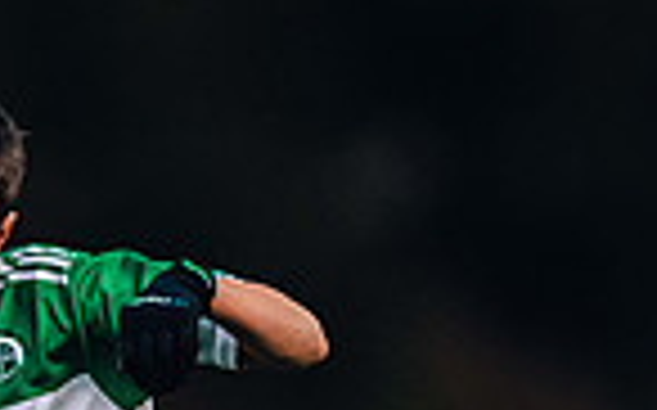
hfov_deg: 1.1
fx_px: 34316
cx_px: -209
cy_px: 703
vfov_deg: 0.7
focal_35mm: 1918
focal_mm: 400
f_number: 2.8
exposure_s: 1/500
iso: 4000
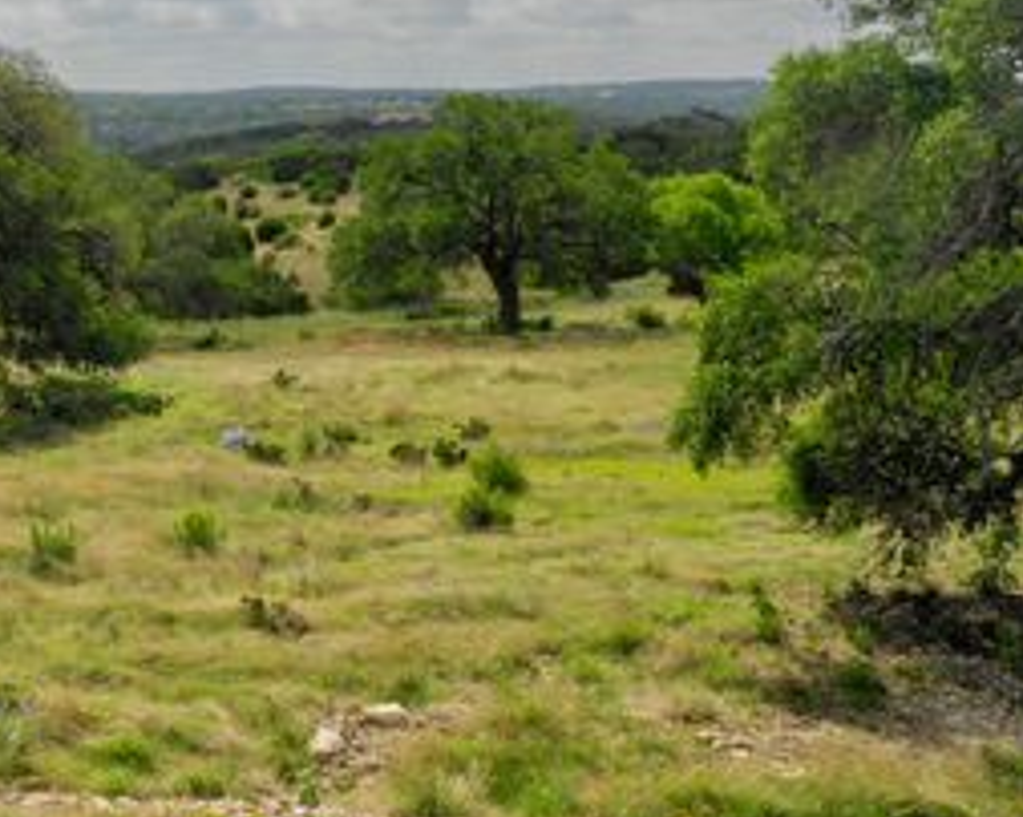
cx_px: 20
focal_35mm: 52
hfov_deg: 33.3
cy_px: 249
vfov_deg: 28.8
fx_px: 1573
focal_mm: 10.26
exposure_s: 1/800
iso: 100
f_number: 6.3
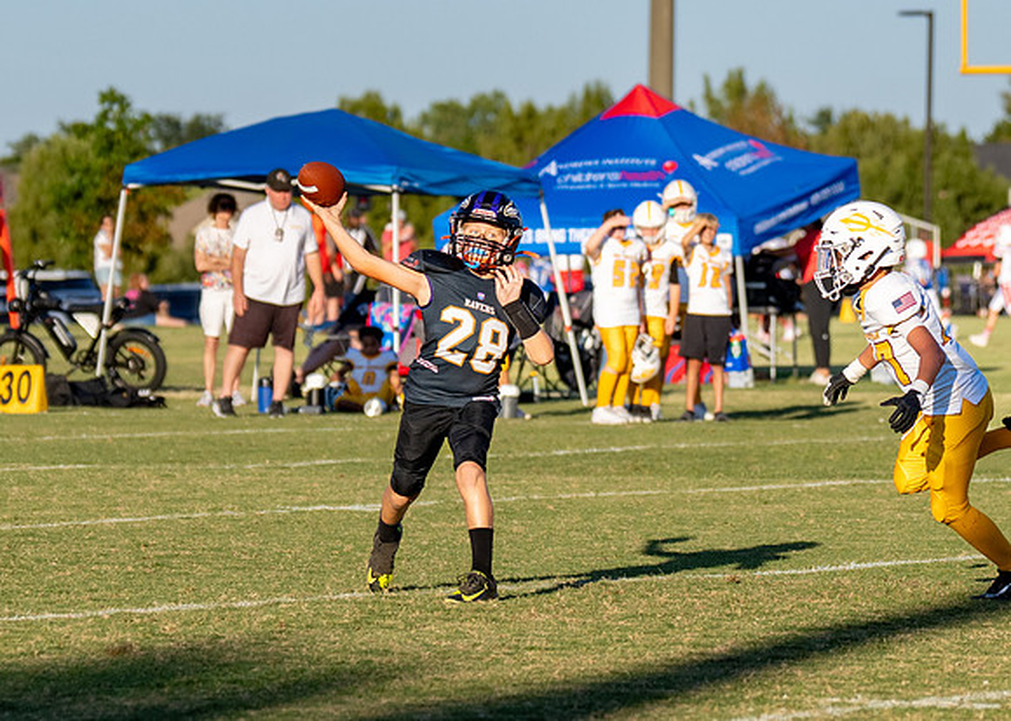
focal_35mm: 304
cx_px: 404
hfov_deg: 6.6
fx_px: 8722
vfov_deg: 4.7
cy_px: 351
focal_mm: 107
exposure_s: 1/2500
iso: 160
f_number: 2.8
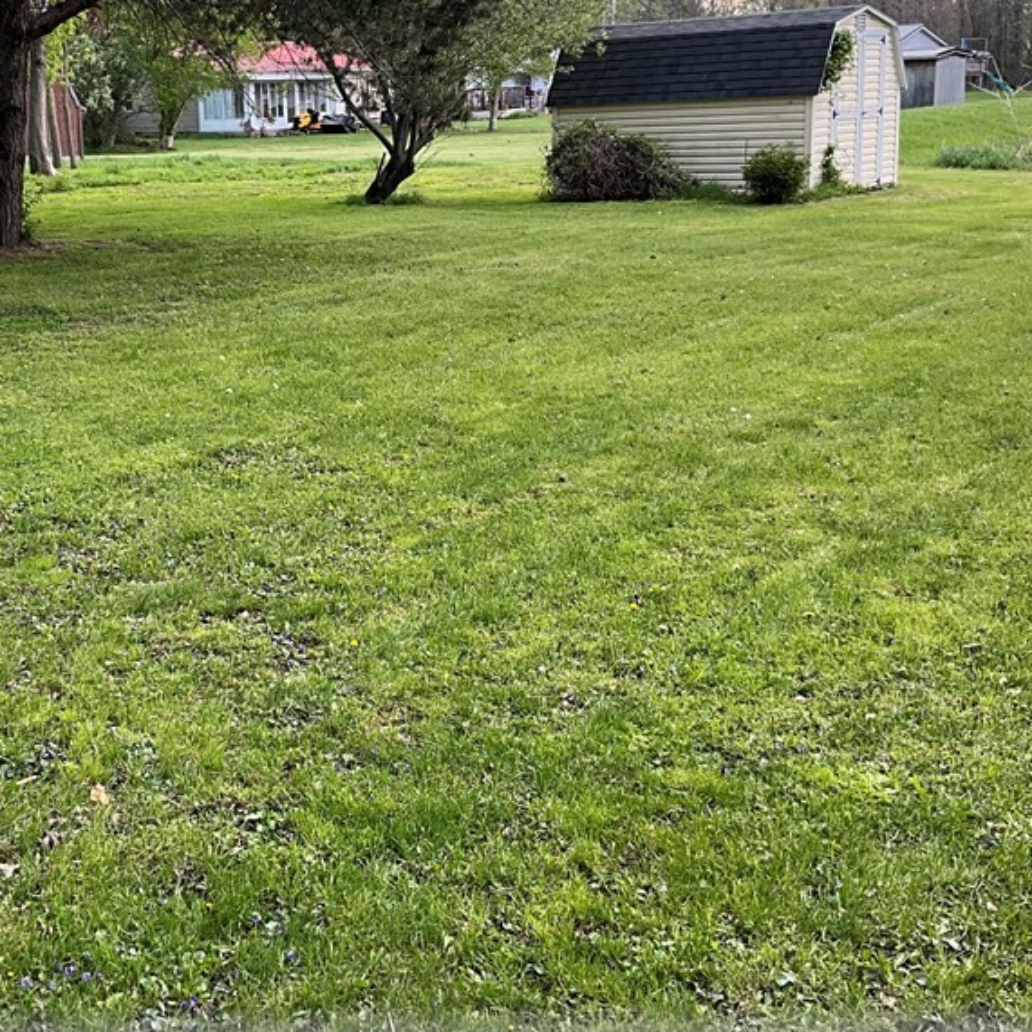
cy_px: 419
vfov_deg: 36.7
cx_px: 296
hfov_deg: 36.2
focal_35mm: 46
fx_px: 1552
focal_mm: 3
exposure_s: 1/194
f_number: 1.8
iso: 25
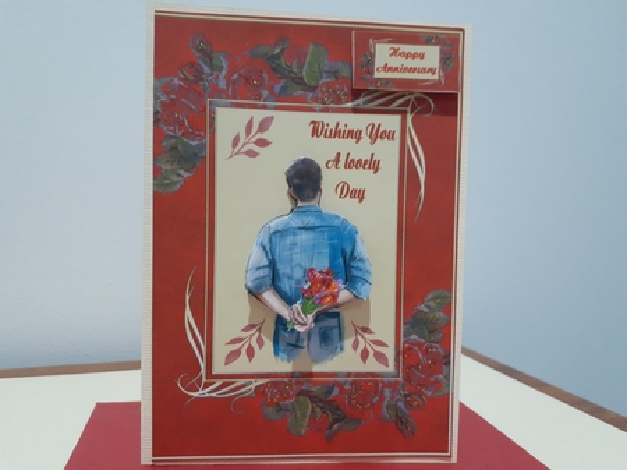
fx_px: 489
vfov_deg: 51.3
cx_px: 314
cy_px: 235
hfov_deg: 65.4
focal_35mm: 27
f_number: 1.9
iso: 250
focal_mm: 3.6
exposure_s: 1/33
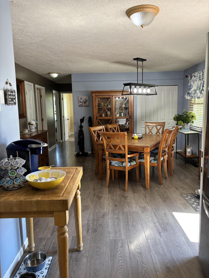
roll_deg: -0.1
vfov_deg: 67.3
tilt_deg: -9.0
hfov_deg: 53.1
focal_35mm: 26
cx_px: 104
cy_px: 139
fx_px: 209
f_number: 1.6
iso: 125
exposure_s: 1/120
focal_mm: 5.96
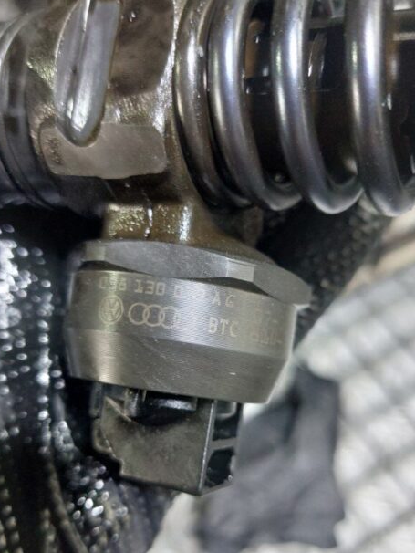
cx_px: 207
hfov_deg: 43.0
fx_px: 527
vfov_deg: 54.9
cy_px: 336
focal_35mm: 33
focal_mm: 5.23
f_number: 1.8
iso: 500
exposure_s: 1/50
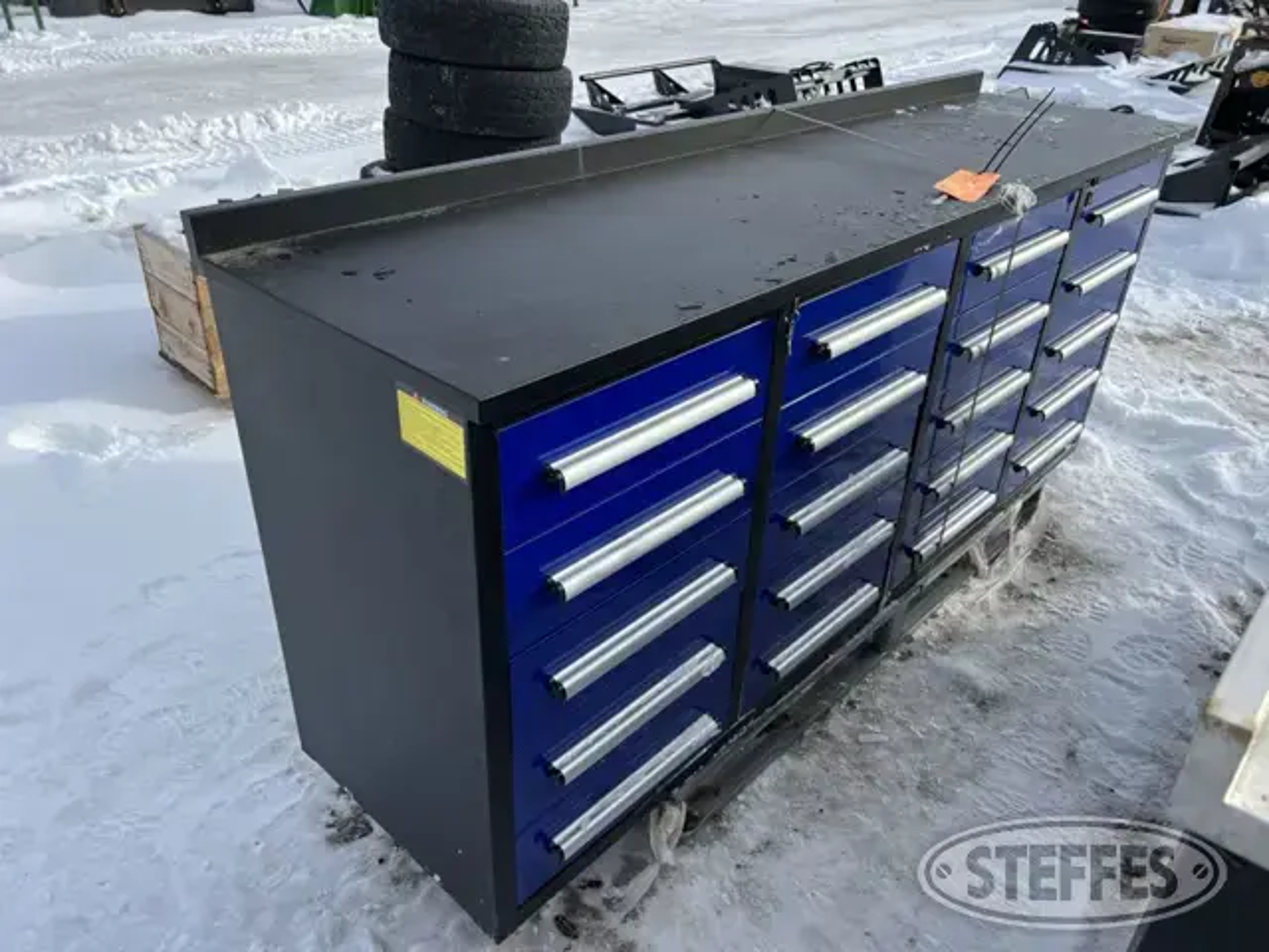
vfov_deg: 53.1
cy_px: 476
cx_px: 634
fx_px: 953
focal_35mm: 26
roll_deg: -0.7
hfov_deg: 67.3
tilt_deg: -31.2
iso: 50
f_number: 1.5
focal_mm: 5.7
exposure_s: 1/3257
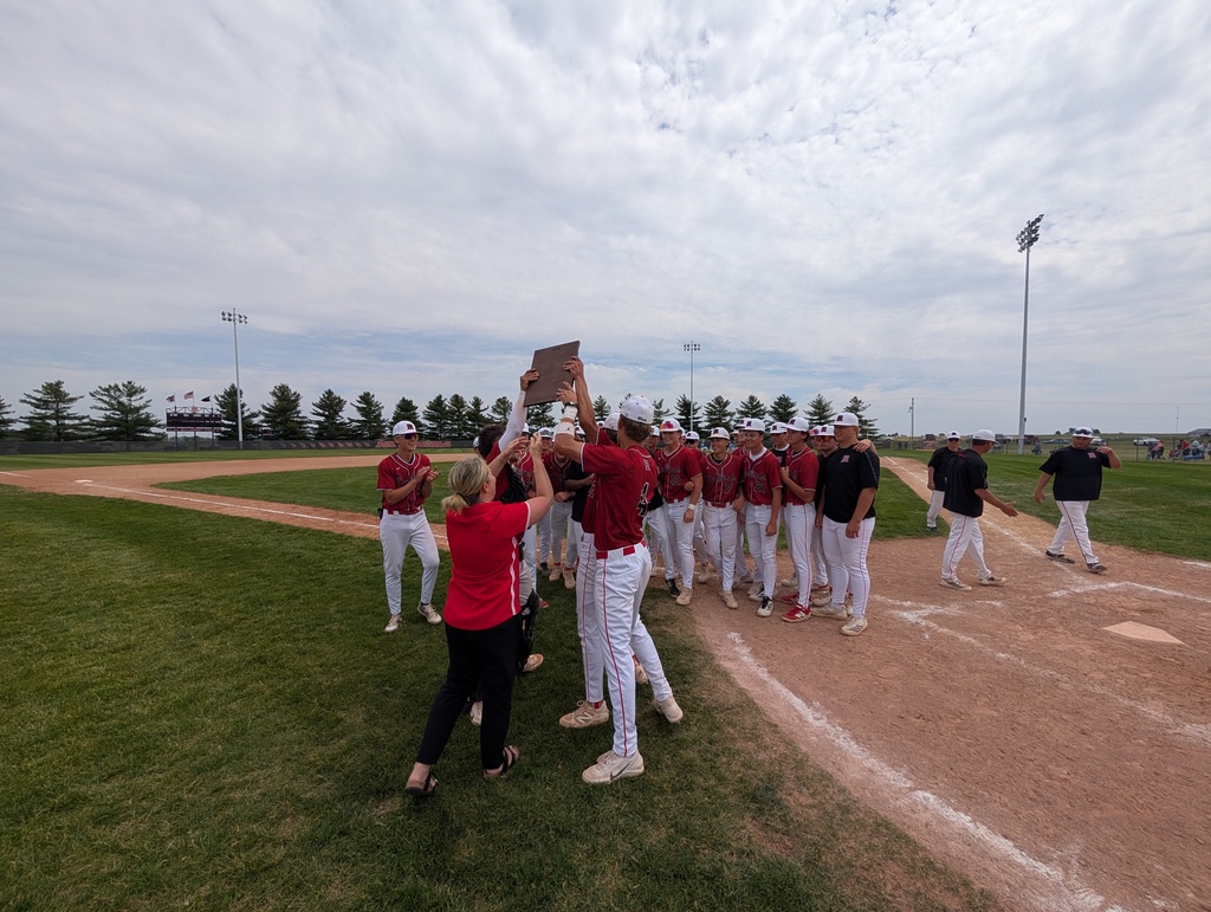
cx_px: 606
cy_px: 456
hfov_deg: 110.5
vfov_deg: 94.6
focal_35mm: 12
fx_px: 420
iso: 53
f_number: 1.7
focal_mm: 2.02
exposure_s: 1/4878
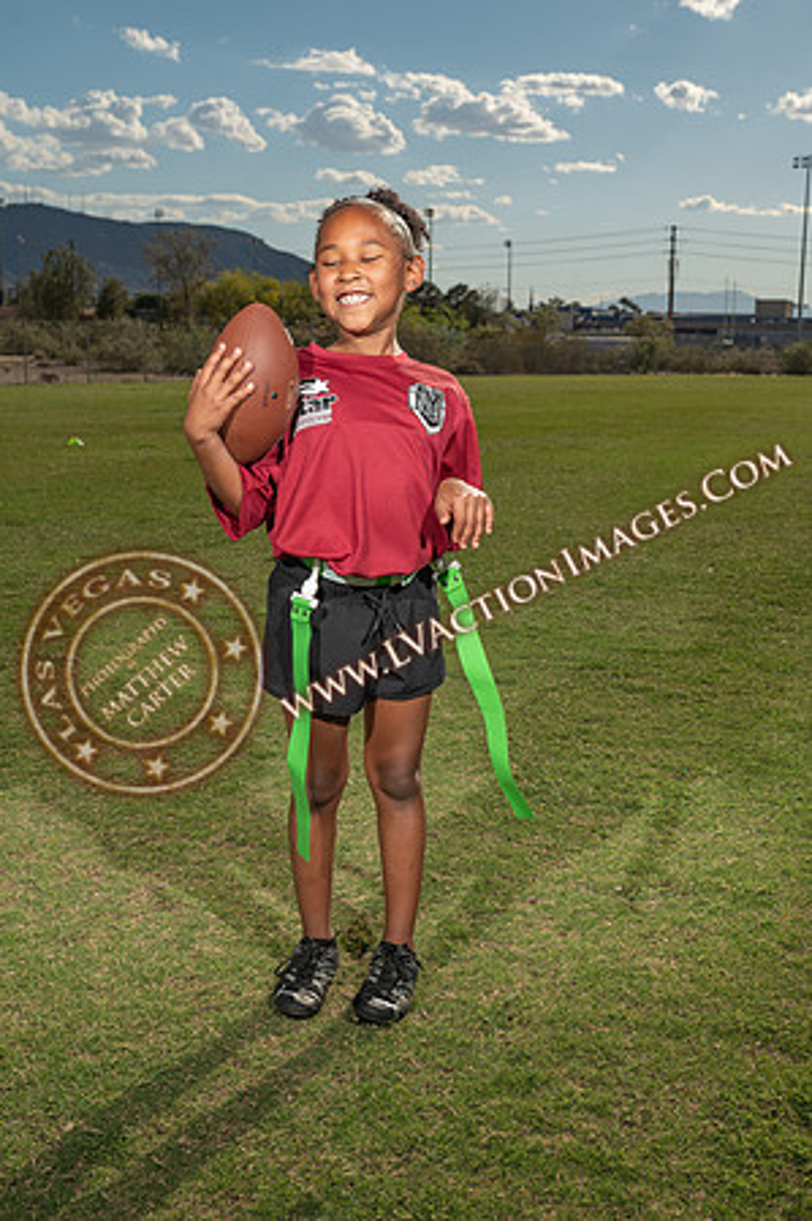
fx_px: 1526
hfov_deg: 29.8
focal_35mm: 45
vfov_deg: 43.6
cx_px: 406
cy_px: 610
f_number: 8
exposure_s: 1/200
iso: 100
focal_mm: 45
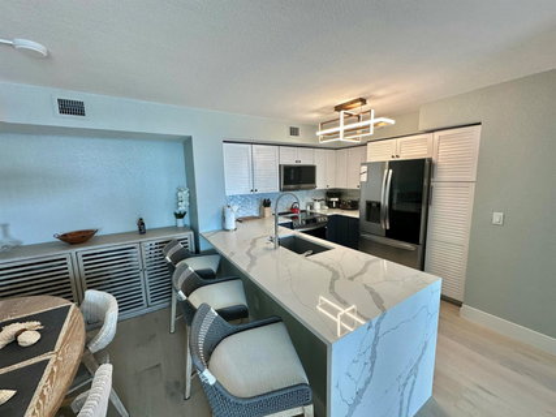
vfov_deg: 85.6
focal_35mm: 14
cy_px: 208
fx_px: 225
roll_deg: +1.7
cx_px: 278
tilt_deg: -7.8
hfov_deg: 102.1
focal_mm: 2.22
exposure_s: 1/120
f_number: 2.2
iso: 100
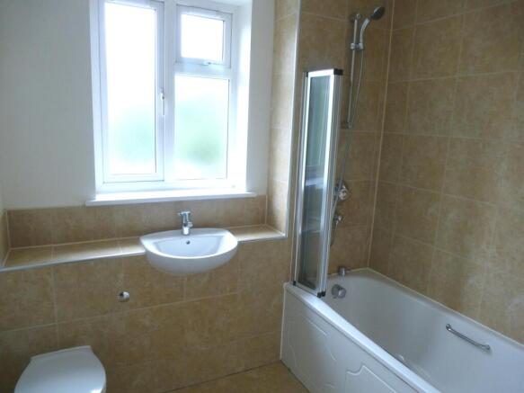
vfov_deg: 56.8
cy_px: 196
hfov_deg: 71.6
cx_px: 262
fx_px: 363
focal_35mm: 24
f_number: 3.3
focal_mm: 4.3
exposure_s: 1/60
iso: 320
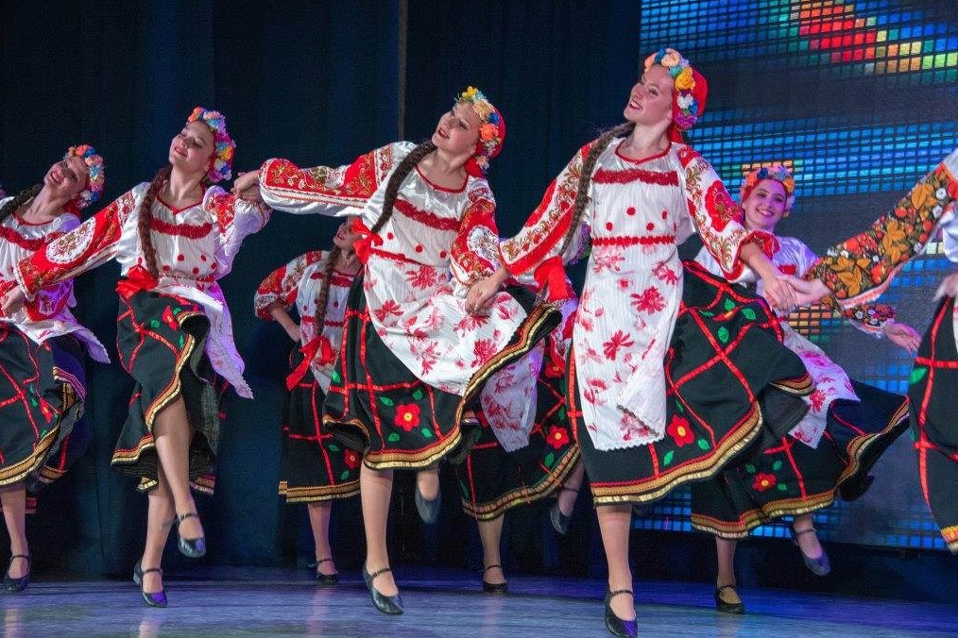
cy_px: 318
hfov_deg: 20.2
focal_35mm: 101
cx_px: 479
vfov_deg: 13.6
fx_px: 2688
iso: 3200
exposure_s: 1/160
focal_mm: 100
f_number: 7.1
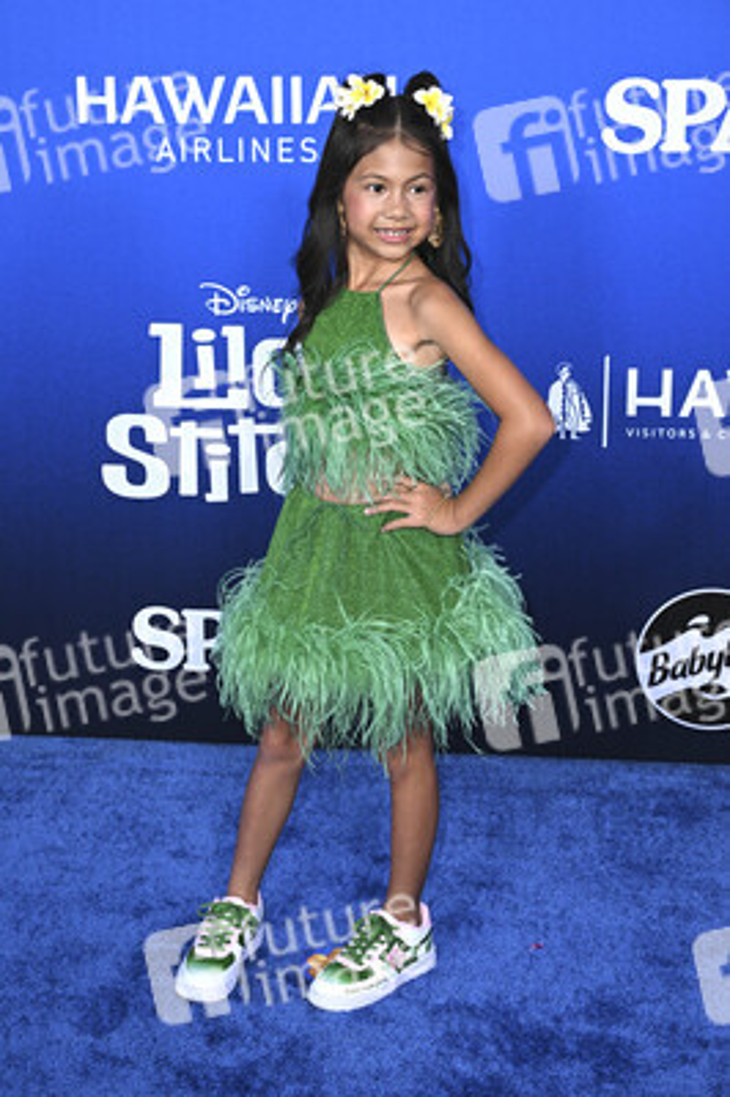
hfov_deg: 22.2
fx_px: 1858
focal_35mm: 61
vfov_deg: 32.9
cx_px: 365
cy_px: 548
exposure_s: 1/200
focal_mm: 61
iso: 1600
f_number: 6.3
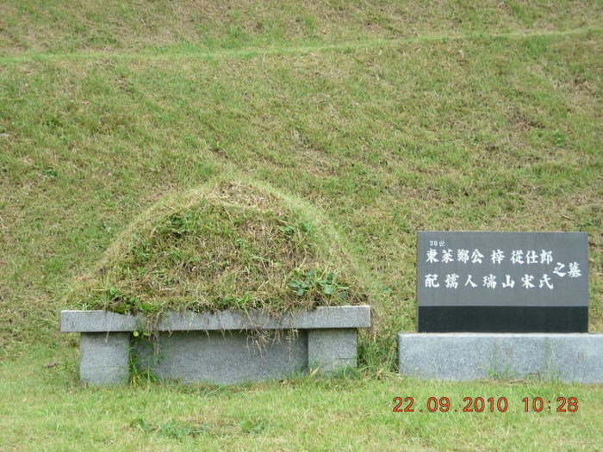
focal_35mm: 92
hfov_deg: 21.3
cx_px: 302
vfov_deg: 16.1
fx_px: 1603
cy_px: 226
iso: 64
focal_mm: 19.1
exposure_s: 1/76.1
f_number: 4.3
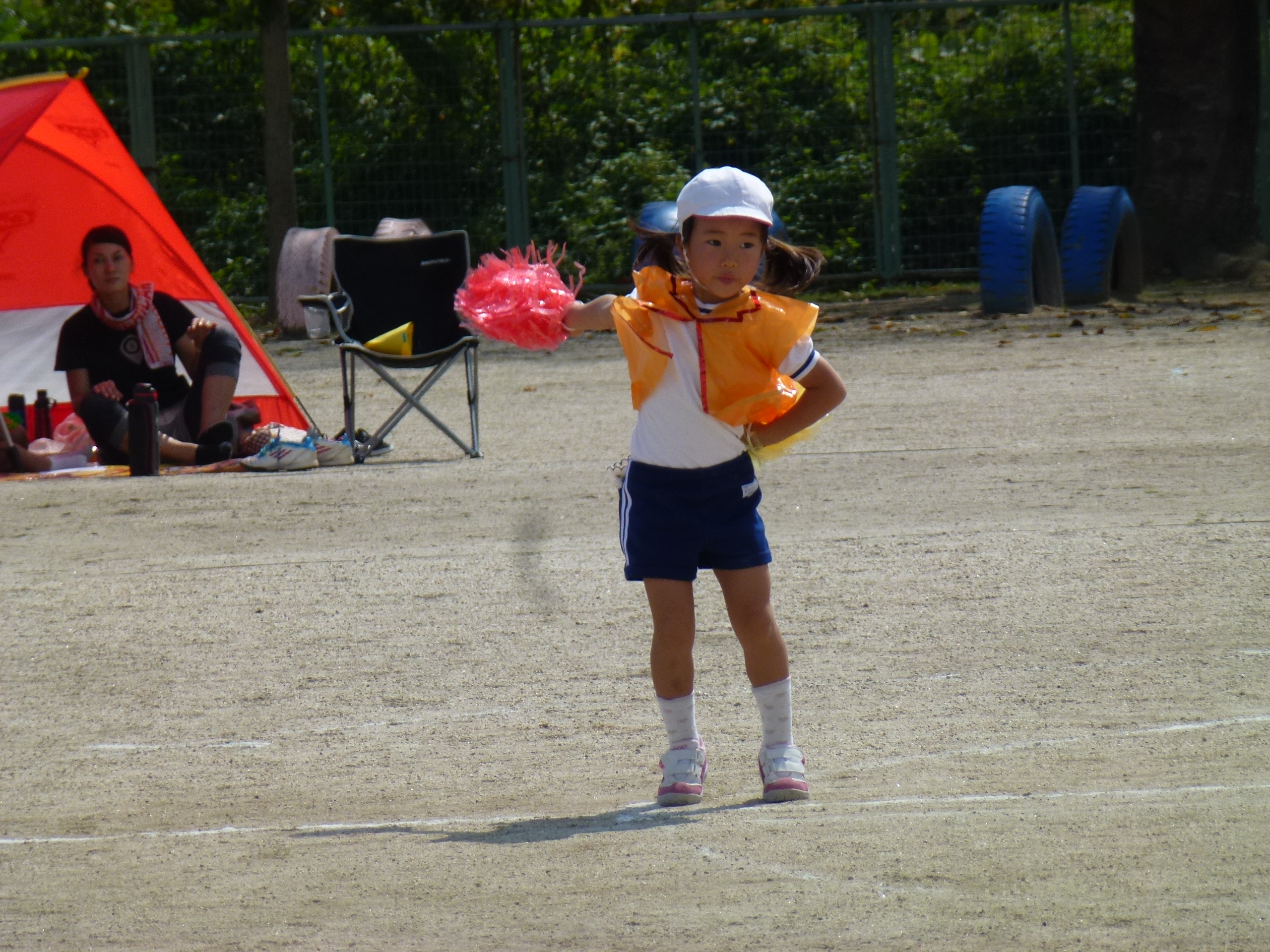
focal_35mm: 384
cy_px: 476
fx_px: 14088
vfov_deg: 3.9
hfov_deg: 5.2
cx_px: 635
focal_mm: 68.8
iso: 100
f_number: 5.9
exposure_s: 1/800
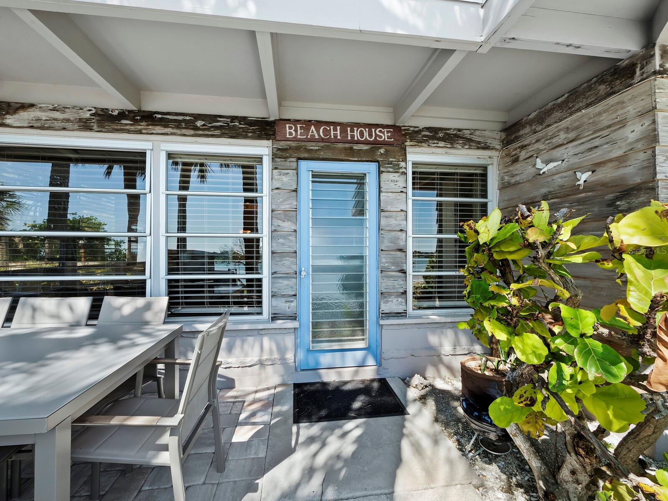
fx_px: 270
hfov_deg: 102.1
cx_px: 334
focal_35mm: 14
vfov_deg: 85.7
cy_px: 250
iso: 400
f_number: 10
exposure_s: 1/60
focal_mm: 7
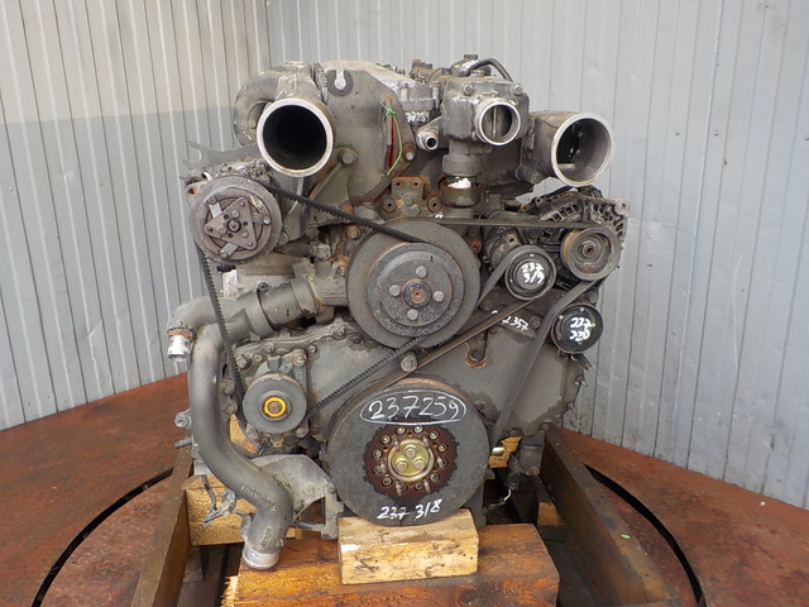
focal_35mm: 30
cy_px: 304
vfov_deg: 46.8
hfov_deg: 60.0
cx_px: 404
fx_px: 701
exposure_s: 1/40
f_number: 3.3
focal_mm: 4.1
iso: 125
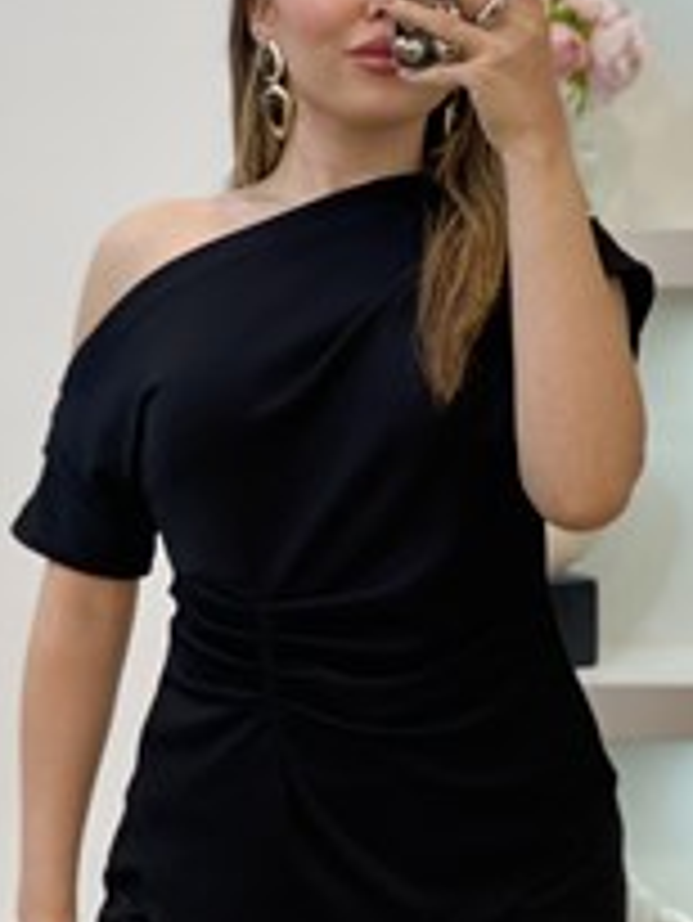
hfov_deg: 14.1
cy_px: 470
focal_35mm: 105
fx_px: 2800
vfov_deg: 18.7
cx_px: 292
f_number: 2
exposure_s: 1/100
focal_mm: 6
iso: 80
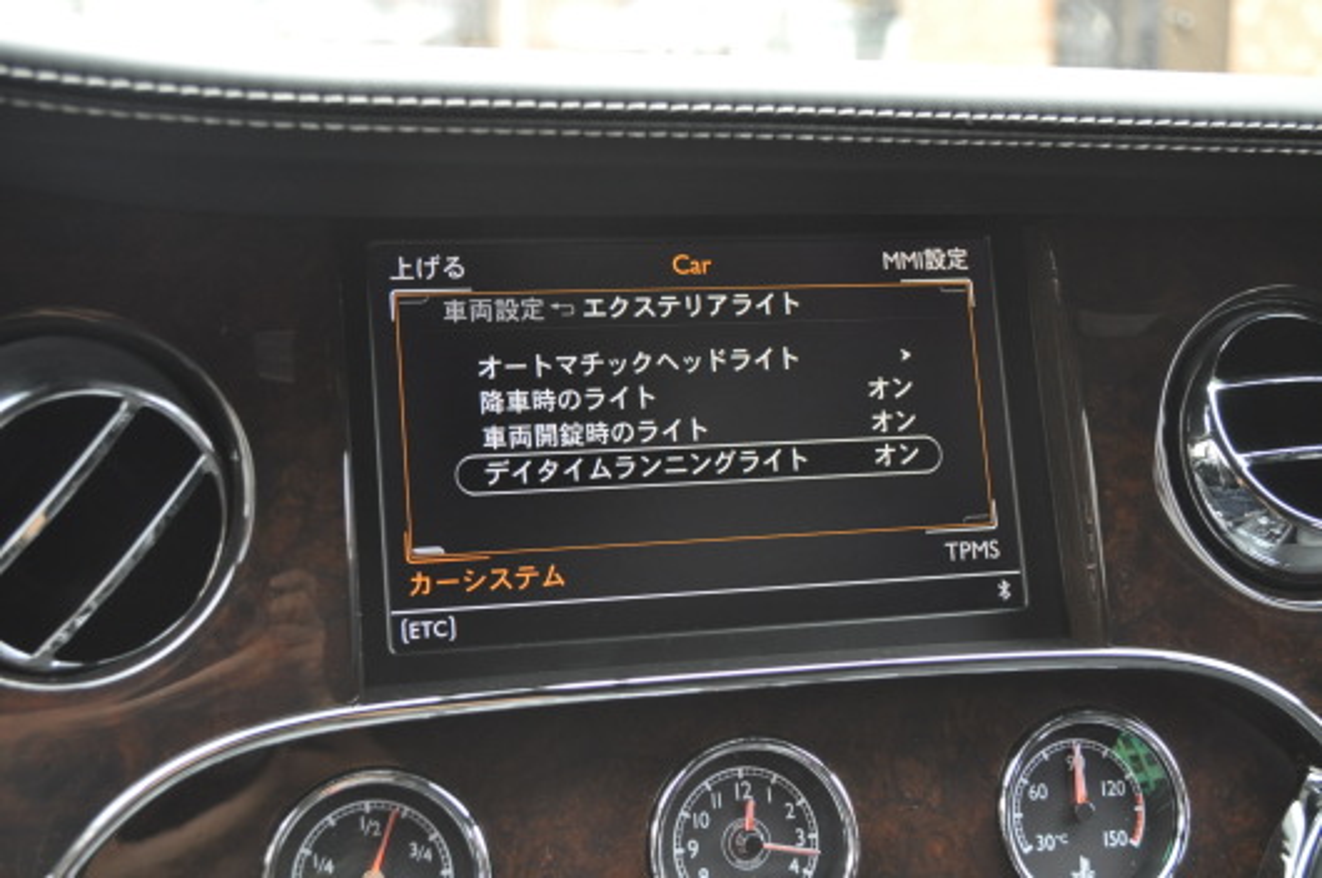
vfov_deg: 26.4
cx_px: 661
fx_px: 1871
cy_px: 439
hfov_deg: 38.9
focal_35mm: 51
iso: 800
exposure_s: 1/80
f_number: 5.6
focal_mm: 34
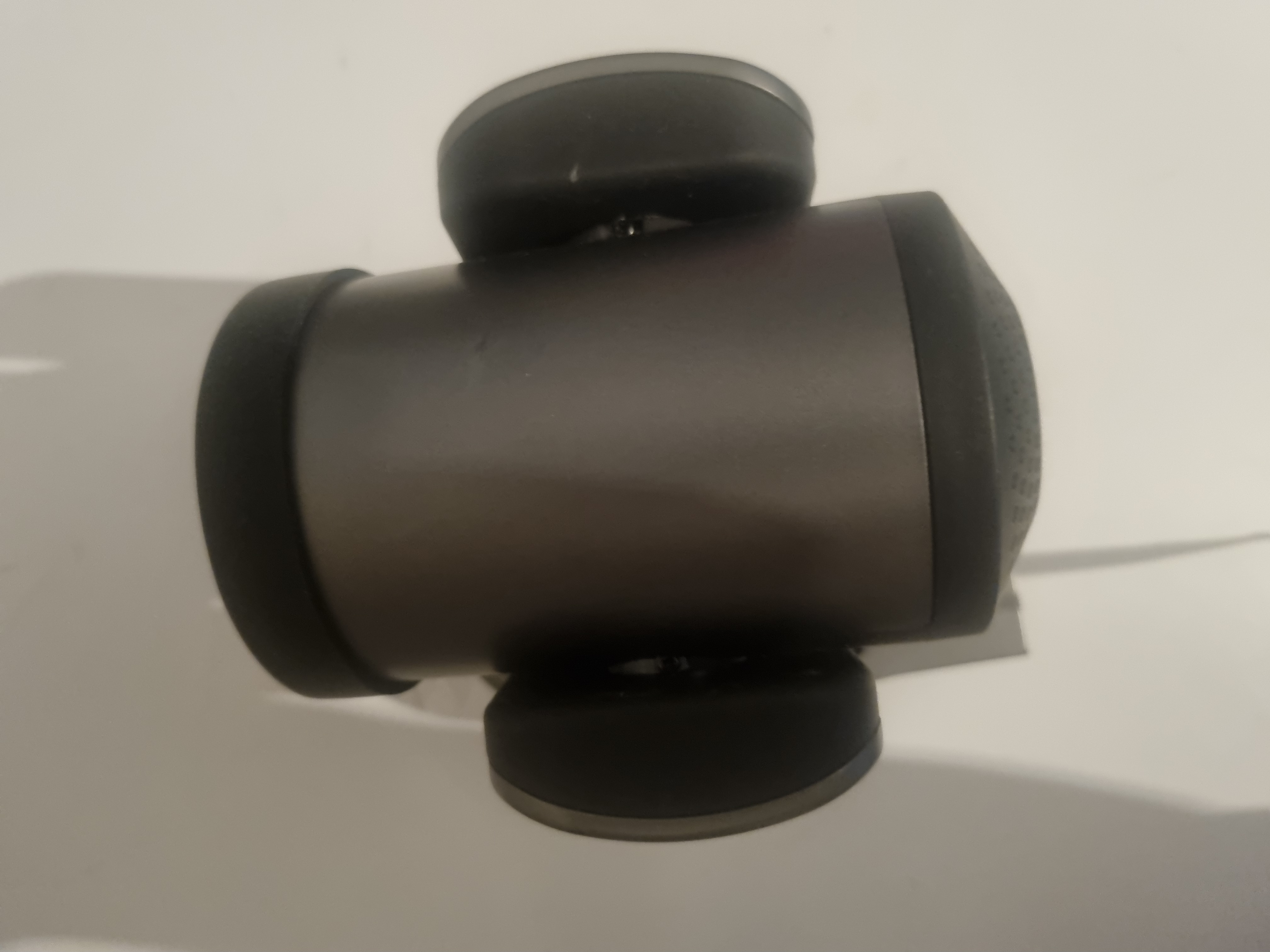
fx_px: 954
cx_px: 635
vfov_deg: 53.1
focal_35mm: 26
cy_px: 476
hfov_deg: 67.3
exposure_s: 1/25
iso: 1000
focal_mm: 5.4
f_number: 1.8
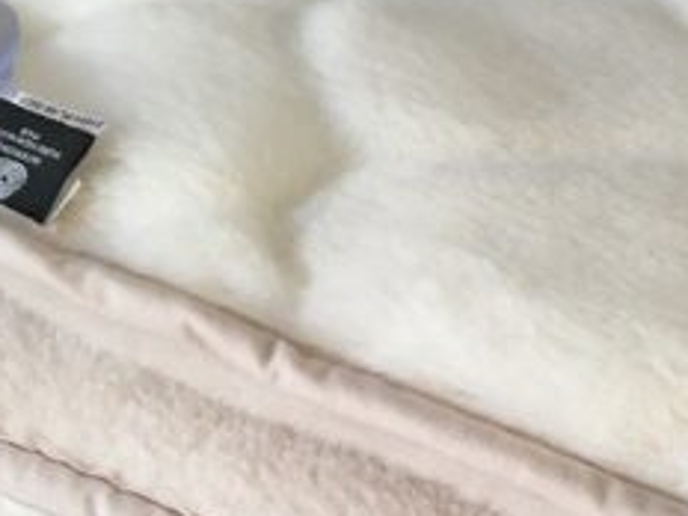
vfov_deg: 19.5
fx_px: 1491
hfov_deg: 25.2
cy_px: 388
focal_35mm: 75
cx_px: 614
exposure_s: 1/33
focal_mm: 4.15
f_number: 2.2
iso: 125
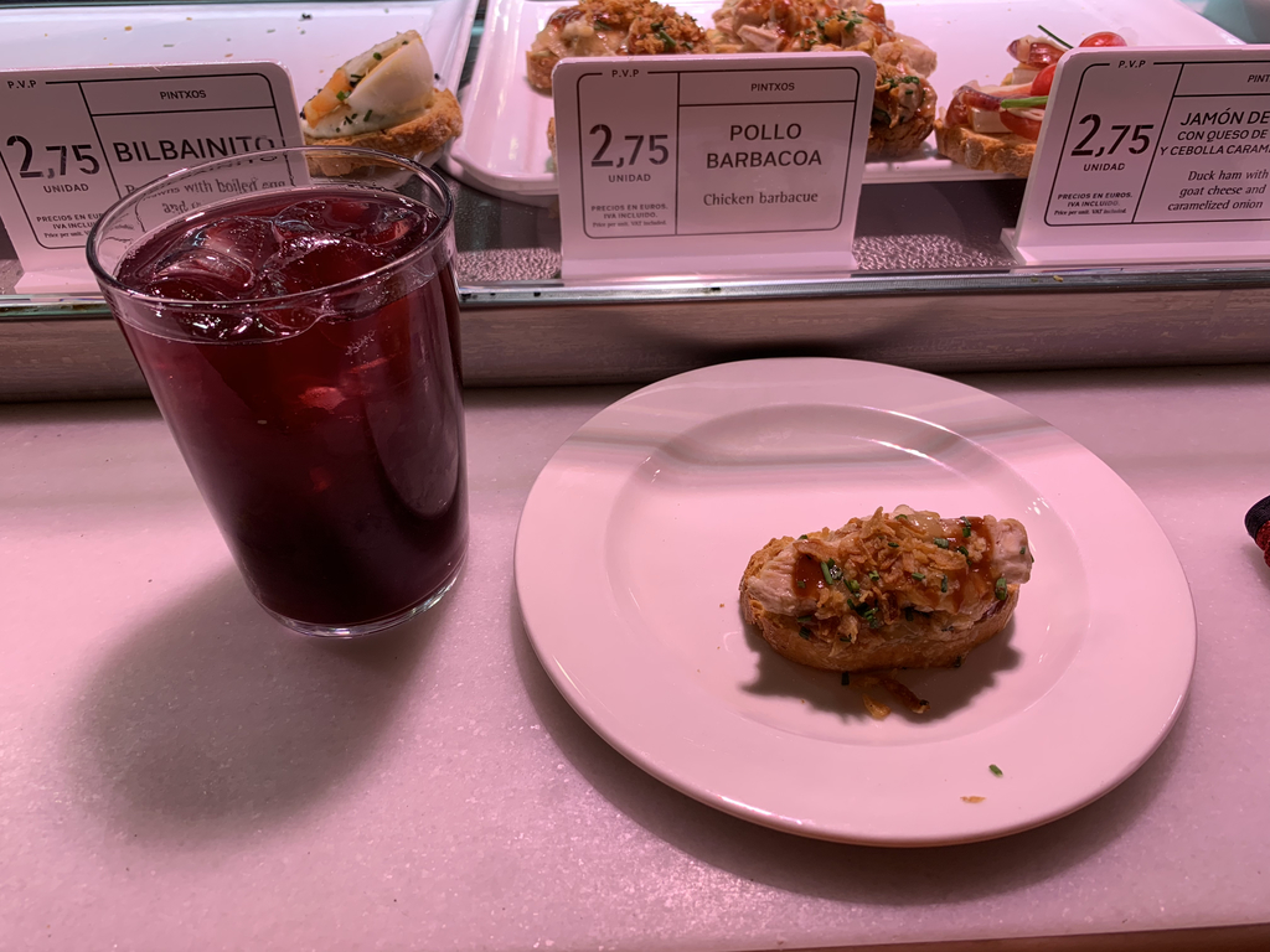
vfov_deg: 53.1
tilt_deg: -39.1
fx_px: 954
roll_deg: +0.2
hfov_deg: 67.3
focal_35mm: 26
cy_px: 476
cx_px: 635
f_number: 1.8
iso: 40
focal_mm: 4.25
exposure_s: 1/100
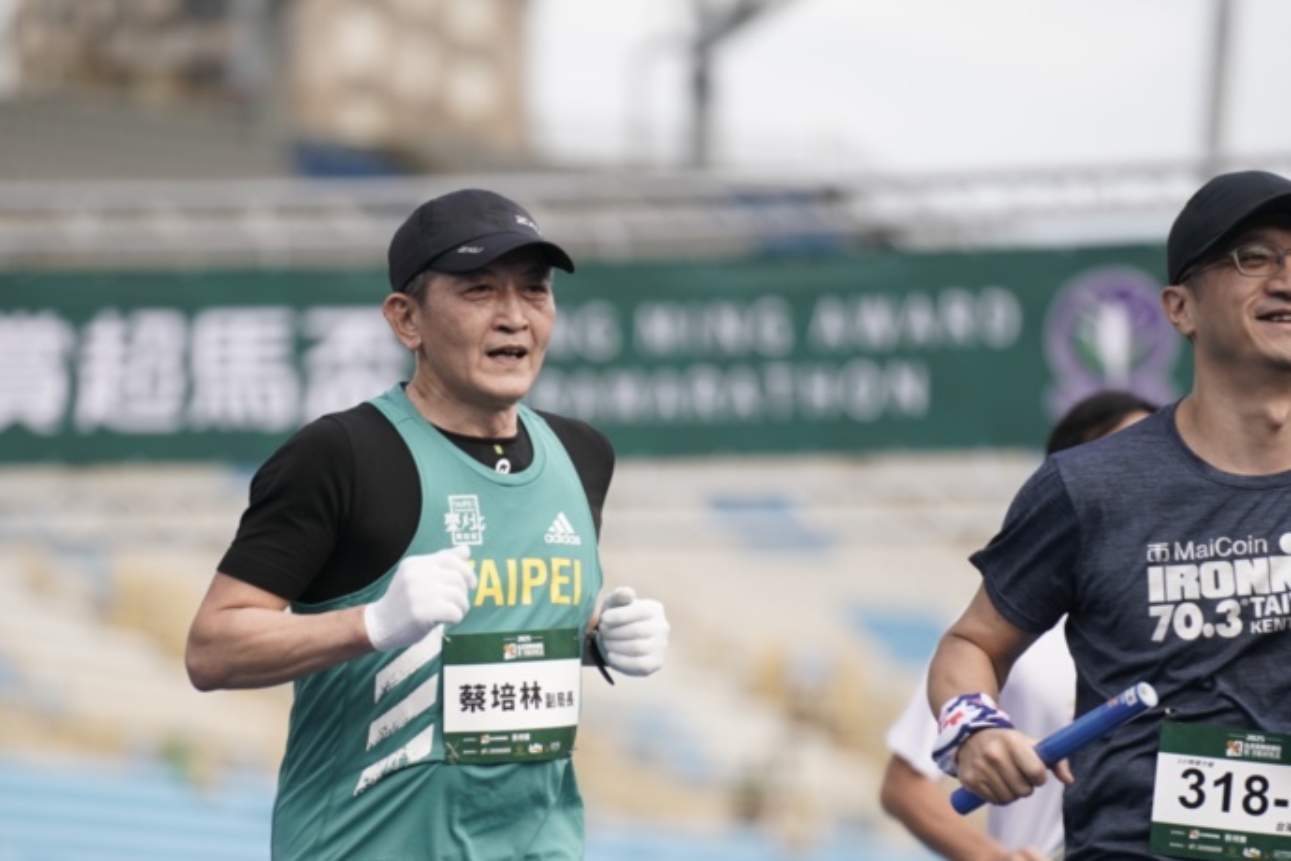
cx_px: 533
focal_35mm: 261
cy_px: 568
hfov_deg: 7.9
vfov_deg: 5.3
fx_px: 9359
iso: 400
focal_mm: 180
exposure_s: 1/800
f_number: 3.2
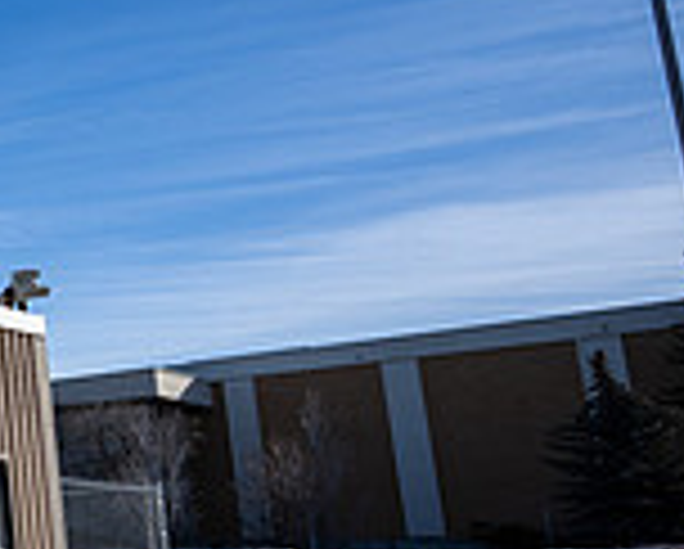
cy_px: 376
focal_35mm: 50
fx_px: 1013
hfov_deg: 22.4
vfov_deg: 30.0
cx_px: -536
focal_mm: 14
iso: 100
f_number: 7.1
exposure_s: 1/400
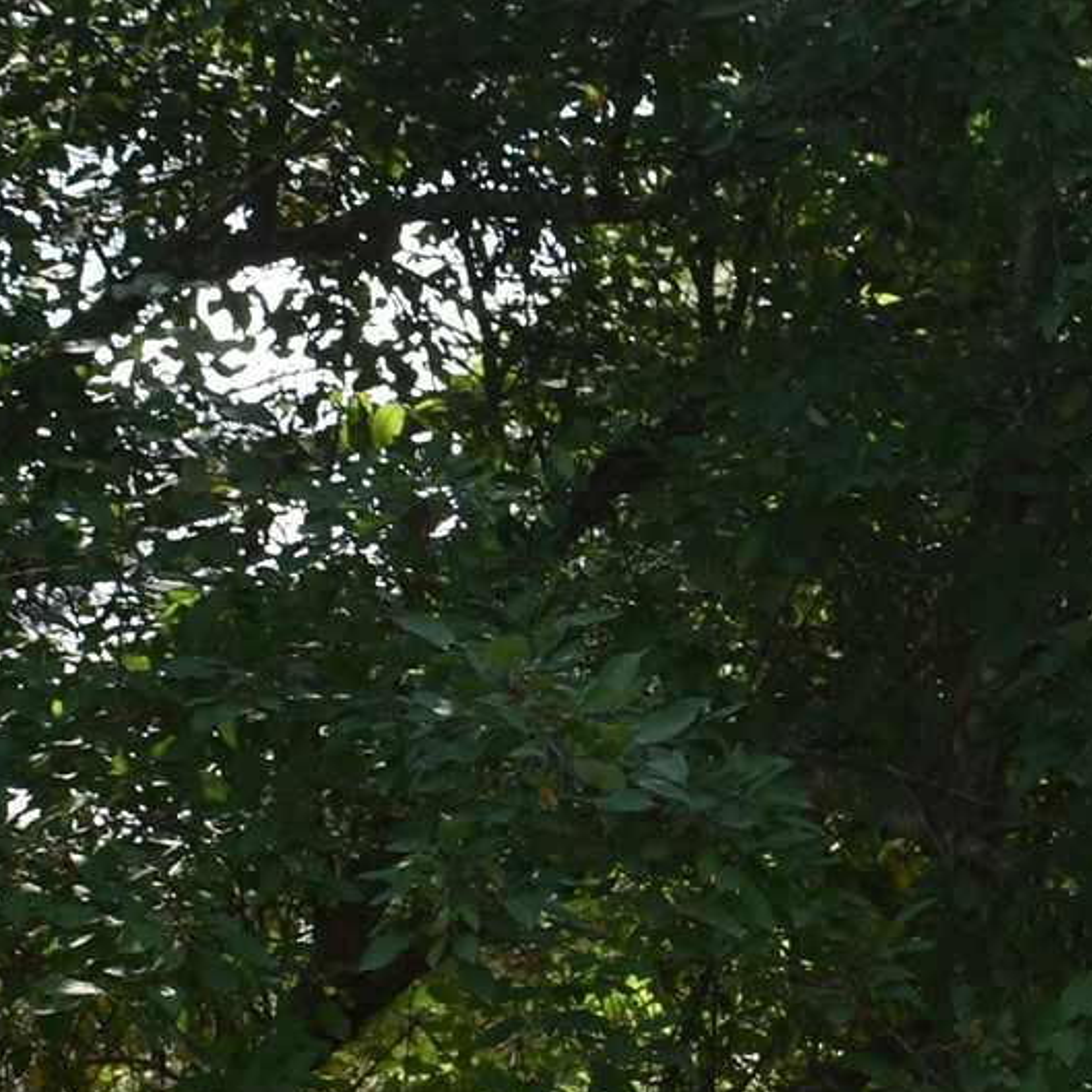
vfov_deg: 11.8
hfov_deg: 11.8
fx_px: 5282
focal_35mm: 148
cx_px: 706
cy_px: 756
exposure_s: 1/125
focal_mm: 20
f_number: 5.6
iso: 100
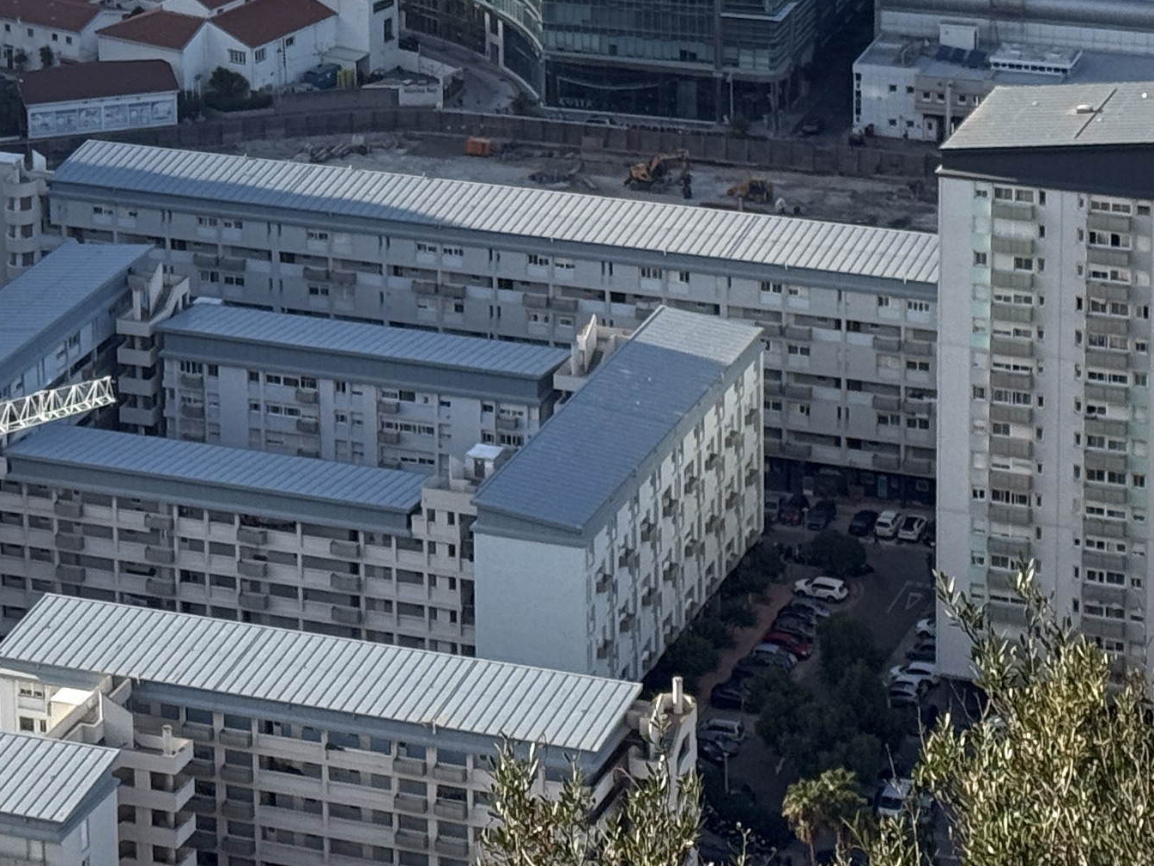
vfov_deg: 10.1
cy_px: -195
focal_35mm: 144
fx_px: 4801
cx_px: 228
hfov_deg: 13.6
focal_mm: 6.76
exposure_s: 1/2667
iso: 64
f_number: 1.78
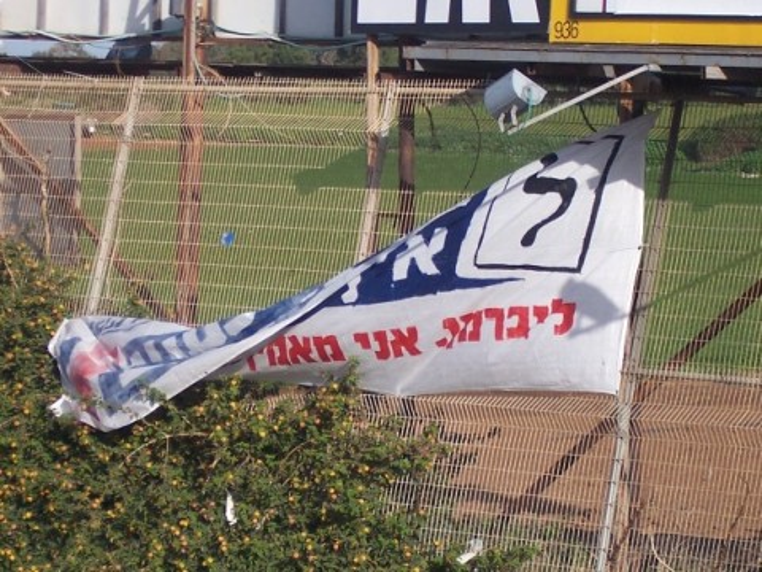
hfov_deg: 14.9
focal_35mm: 132
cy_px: 286
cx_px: 381
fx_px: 2906
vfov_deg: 11.2
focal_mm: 22
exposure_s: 1/500
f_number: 4.8
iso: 80
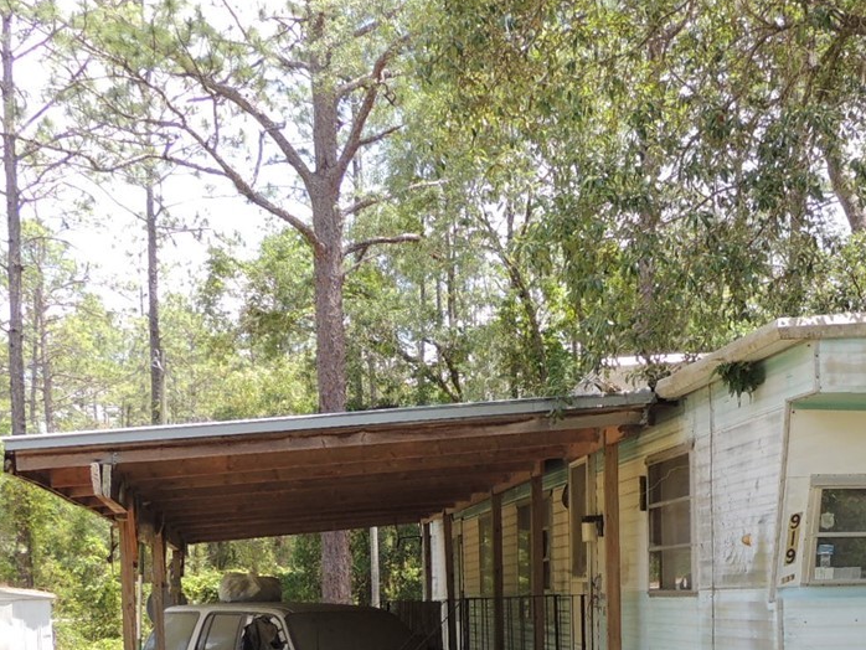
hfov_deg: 34.4
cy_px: 621
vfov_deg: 25.5
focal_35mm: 55
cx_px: 609
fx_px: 1376
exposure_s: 1/250
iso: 100
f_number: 3
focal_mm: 4.3
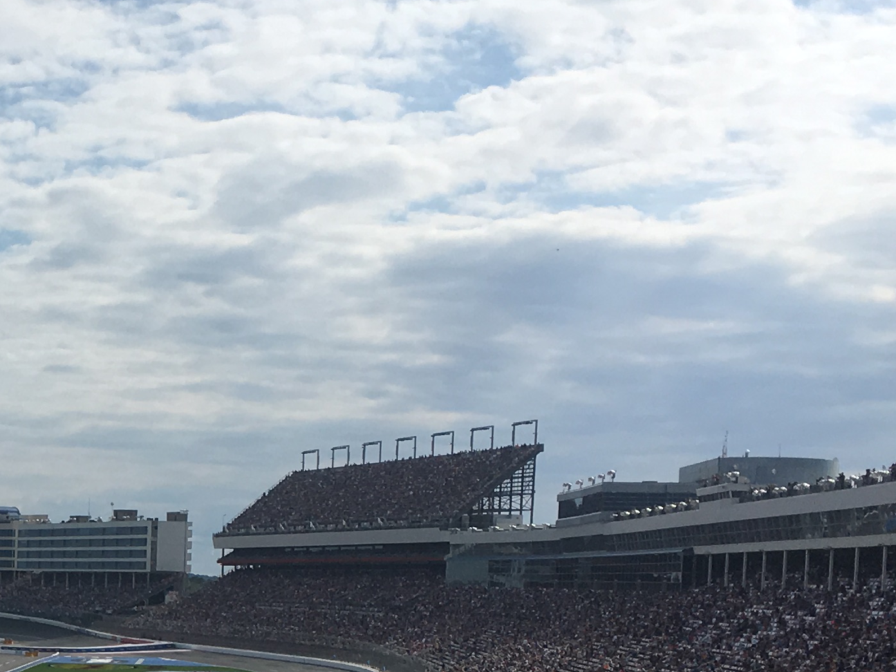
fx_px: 2174
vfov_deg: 17.0
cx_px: -135
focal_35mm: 84
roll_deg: -2.1
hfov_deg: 21.8
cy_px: 727
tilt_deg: -4.8
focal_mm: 4.15
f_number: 2.2
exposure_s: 1/3497
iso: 25
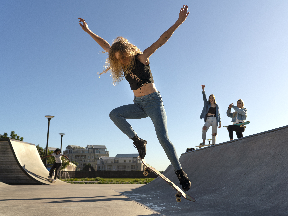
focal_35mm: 38
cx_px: 159
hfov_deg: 48.9
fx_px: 316
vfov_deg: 37.7
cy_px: 108
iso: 100
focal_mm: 35
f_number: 4
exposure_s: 1/1250
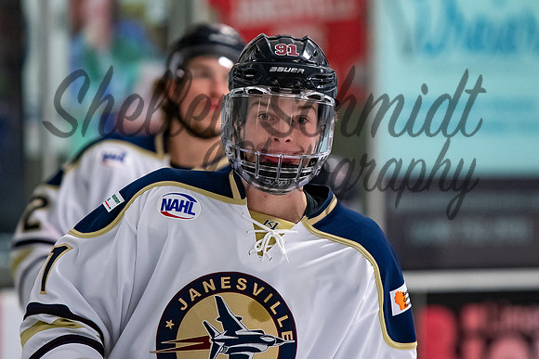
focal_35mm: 394
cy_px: 132
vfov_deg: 3.5
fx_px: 5894
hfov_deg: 5.2
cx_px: 277
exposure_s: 1/800
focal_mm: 200
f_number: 3.2
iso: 2000
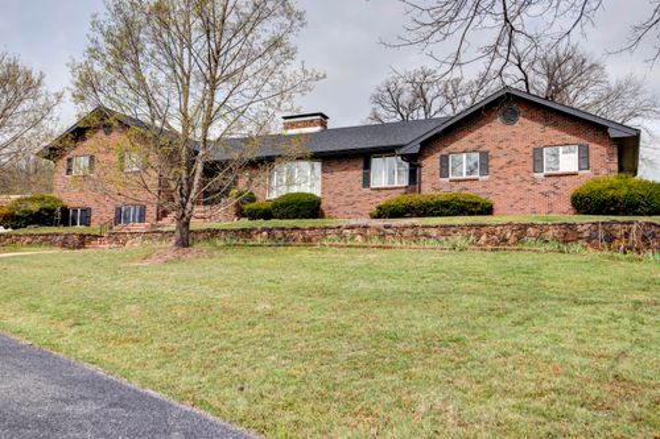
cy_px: 220
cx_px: 330
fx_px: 586
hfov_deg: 58.7
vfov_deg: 41.1
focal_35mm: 32
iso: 100
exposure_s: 1/640
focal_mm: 32
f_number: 6.3
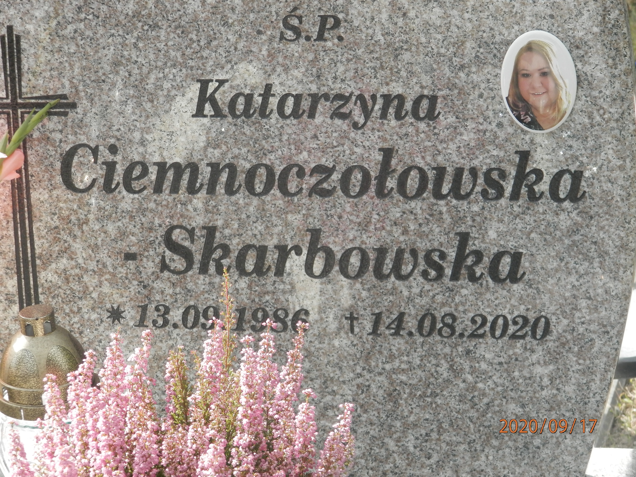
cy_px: 238
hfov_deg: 14.9
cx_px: 318
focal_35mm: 132
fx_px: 2425
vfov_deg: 11.2
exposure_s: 1/160
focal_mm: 23.6
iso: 160
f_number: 4.7
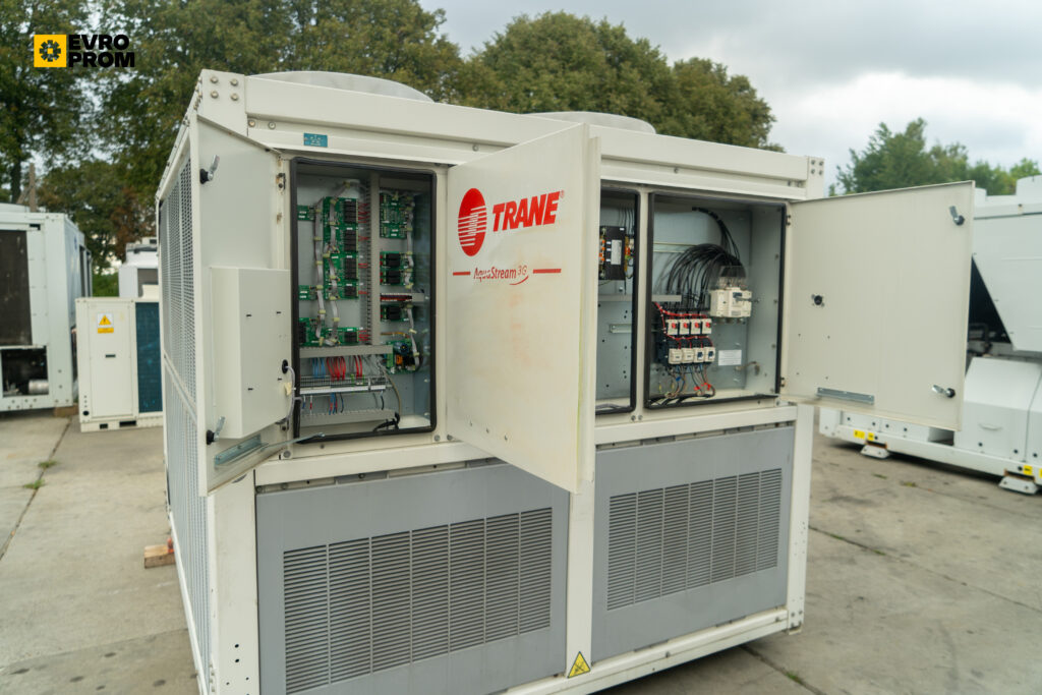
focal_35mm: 24
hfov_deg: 73.7
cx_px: 521
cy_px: 348
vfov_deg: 53.1
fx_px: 695
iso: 125
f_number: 4
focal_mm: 24
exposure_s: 1/125
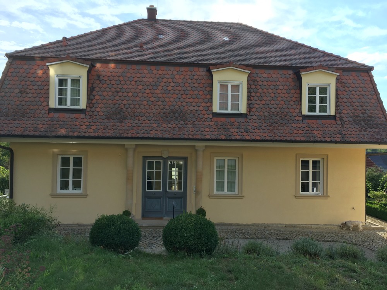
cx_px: 194
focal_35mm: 29
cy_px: 145
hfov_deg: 61.7
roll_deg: +0.0
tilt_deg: +0.2
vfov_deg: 48.2
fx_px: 324
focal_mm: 4.15
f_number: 2.2
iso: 25
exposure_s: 1/601
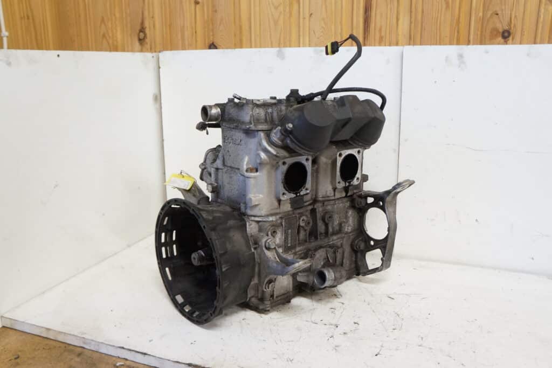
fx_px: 460
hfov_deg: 61.9
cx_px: 276
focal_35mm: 30
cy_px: 184
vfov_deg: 43.6
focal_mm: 20
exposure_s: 1/60
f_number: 4.5
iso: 3200
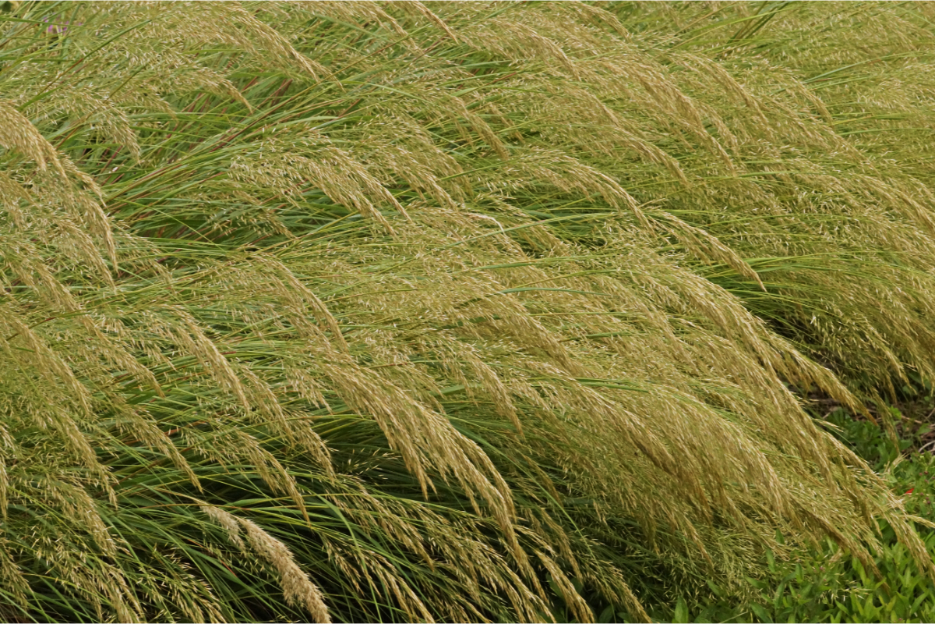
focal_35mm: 150
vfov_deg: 9.1
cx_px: 468
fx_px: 3896
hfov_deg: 13.7
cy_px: 312
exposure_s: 1/160
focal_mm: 100
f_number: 13
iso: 1600
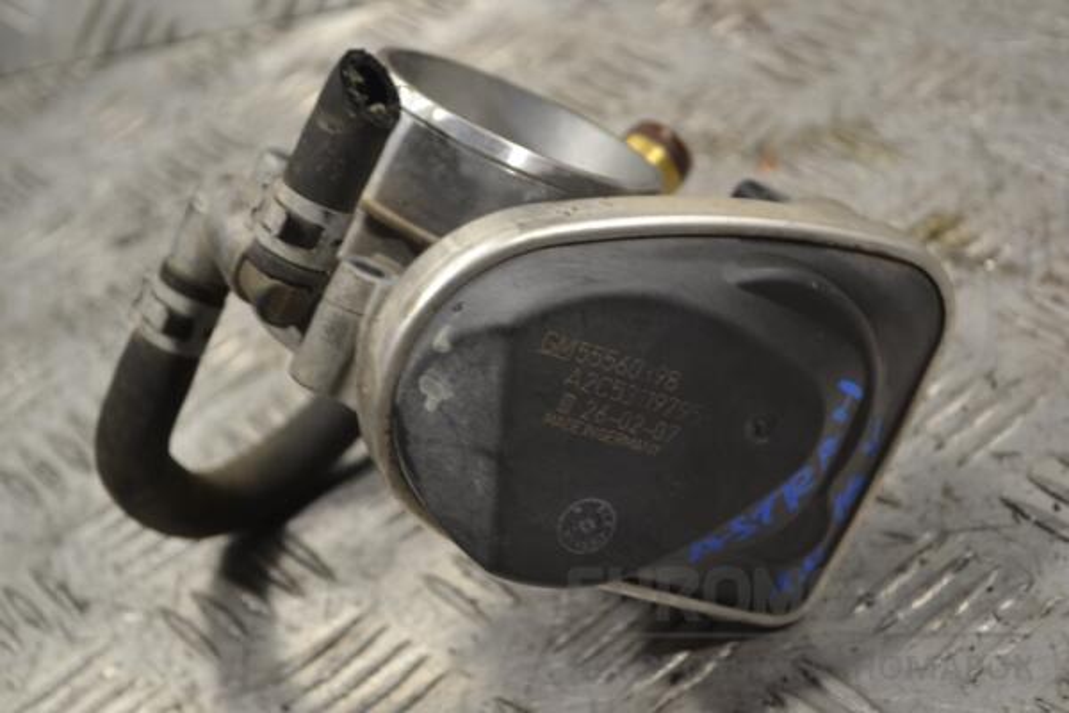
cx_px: 534
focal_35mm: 82
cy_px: 356
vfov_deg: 16.6
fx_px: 2450
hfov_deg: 24.6
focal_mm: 55
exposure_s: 1/60
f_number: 5.6
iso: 500
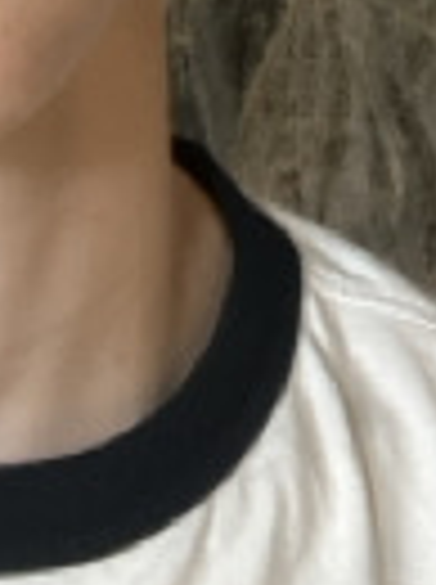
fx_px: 1938
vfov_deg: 15.6
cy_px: -333
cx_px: -49
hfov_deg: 12.6
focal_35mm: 115
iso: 320
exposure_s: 1/31
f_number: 2.2
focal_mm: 2.87
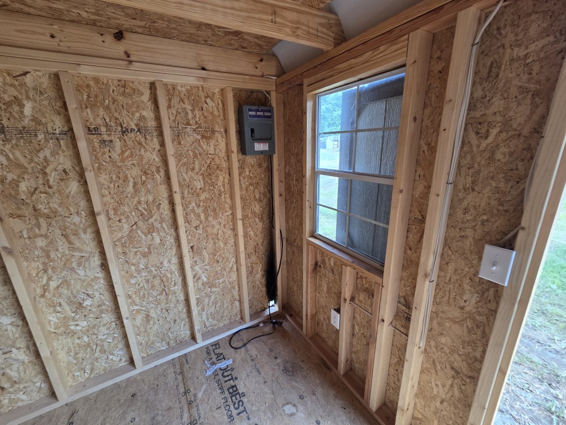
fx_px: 213
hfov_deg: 106.2
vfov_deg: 89.9
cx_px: 283
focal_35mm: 13
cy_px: 212
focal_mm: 2.2
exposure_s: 1/120
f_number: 2.2
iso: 125
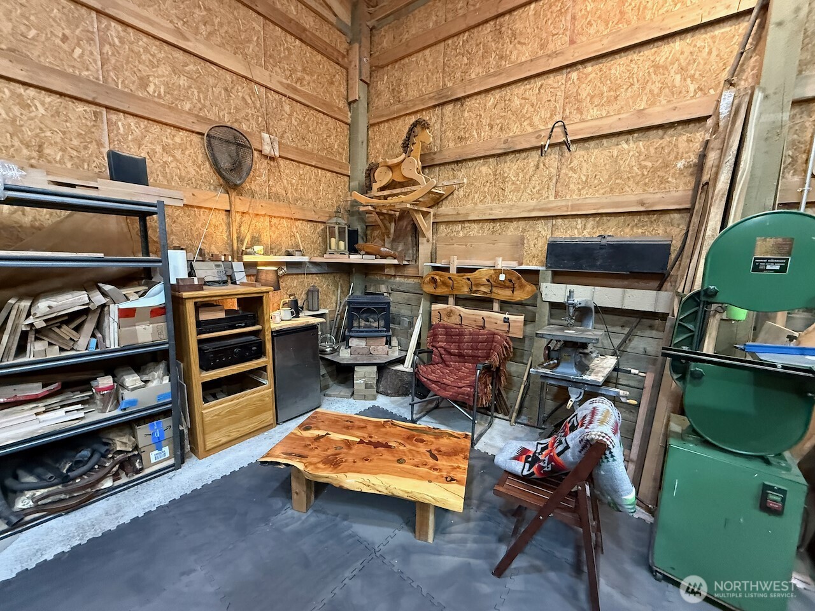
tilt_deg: -7.2
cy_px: 306
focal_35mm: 14
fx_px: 330
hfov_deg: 102.1
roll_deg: -1.9
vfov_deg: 85.7
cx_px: 408
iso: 800
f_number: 2.2
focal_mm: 2.22
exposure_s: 1/60
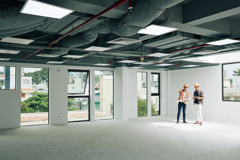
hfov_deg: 54.4
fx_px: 233
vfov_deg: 37.9
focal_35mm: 35
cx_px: 120
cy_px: 80
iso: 320
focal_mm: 35
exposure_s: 1/250
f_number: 4.5
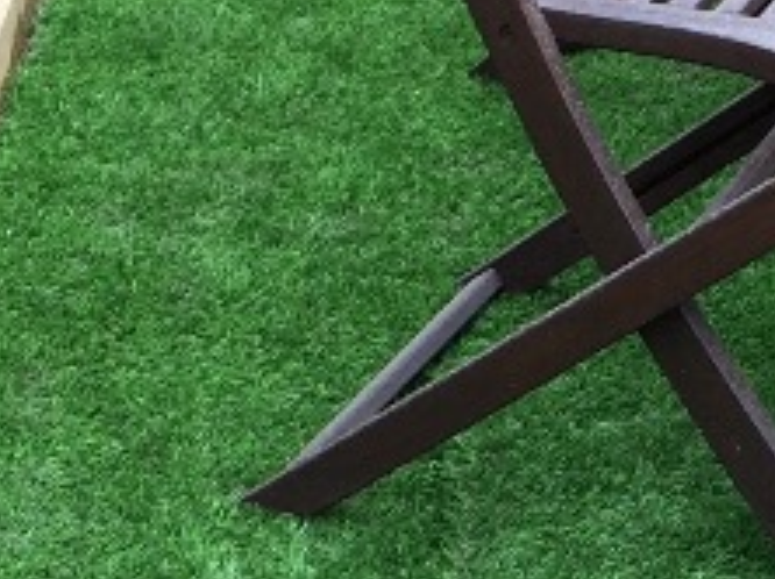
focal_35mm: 157
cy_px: 1046
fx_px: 3511
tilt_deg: -35.4
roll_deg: -0.6
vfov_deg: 9.0
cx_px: 440
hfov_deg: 12.6
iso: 32
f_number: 2.2
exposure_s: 1/217
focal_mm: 4.15
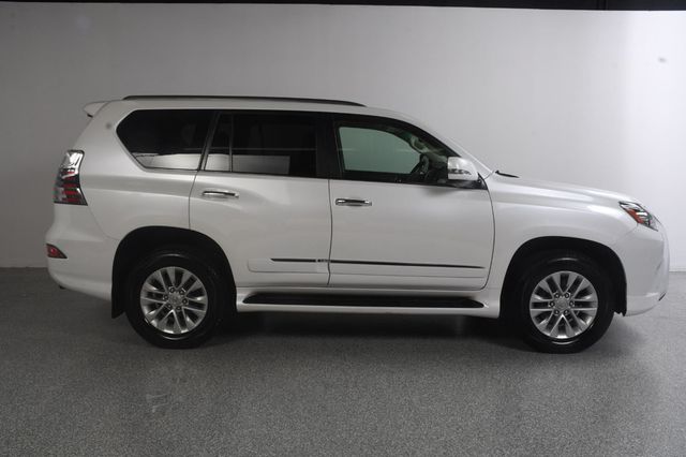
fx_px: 571
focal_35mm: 30
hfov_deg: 62.0
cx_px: 343
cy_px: 228
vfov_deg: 43.6
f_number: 13
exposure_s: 1/160
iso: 100
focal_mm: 20
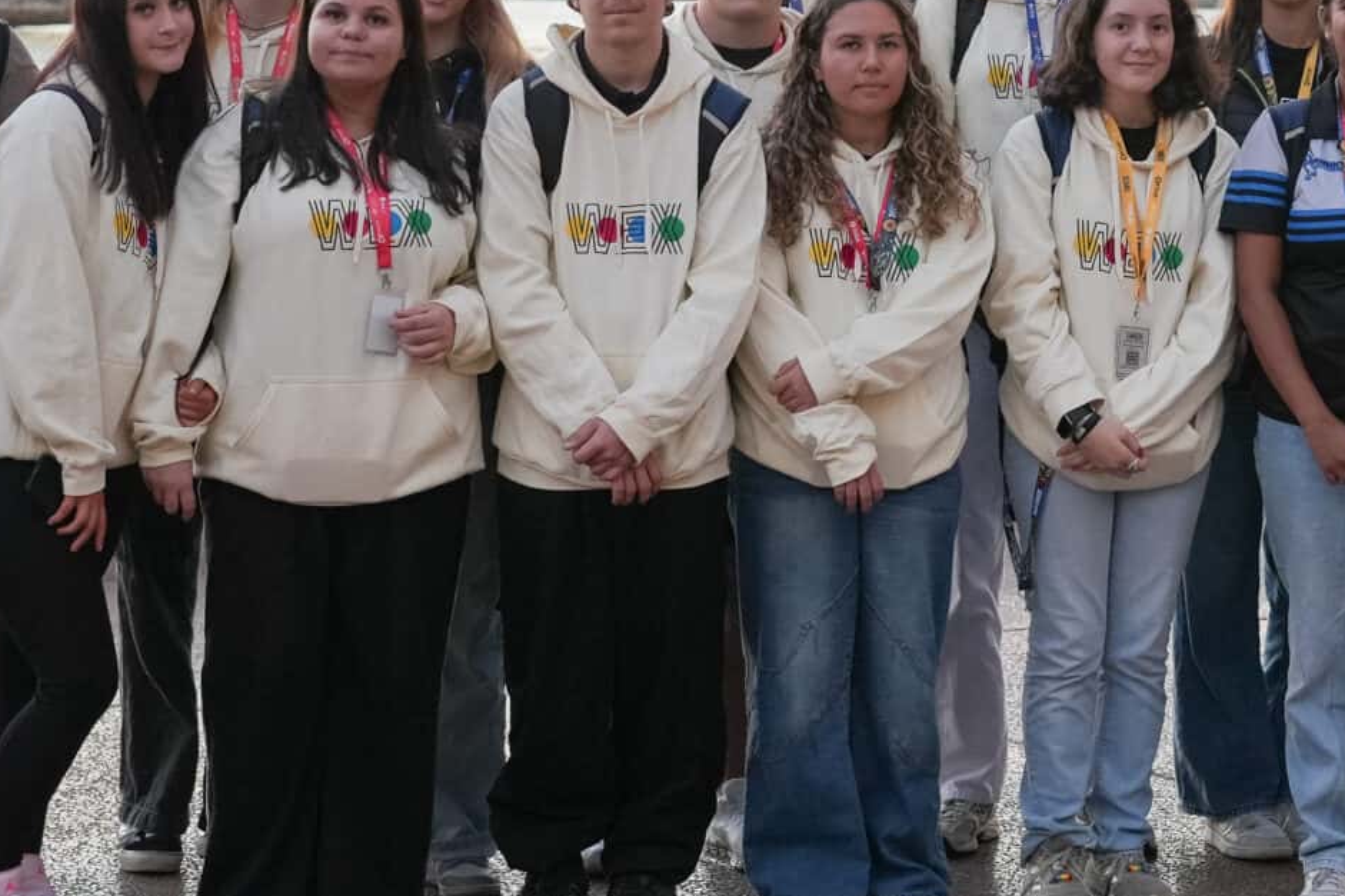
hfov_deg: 17.3
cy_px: 22
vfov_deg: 11.6
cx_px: 1083
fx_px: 4370
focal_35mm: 117
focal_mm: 43
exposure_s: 1/125
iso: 1000
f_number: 4.5
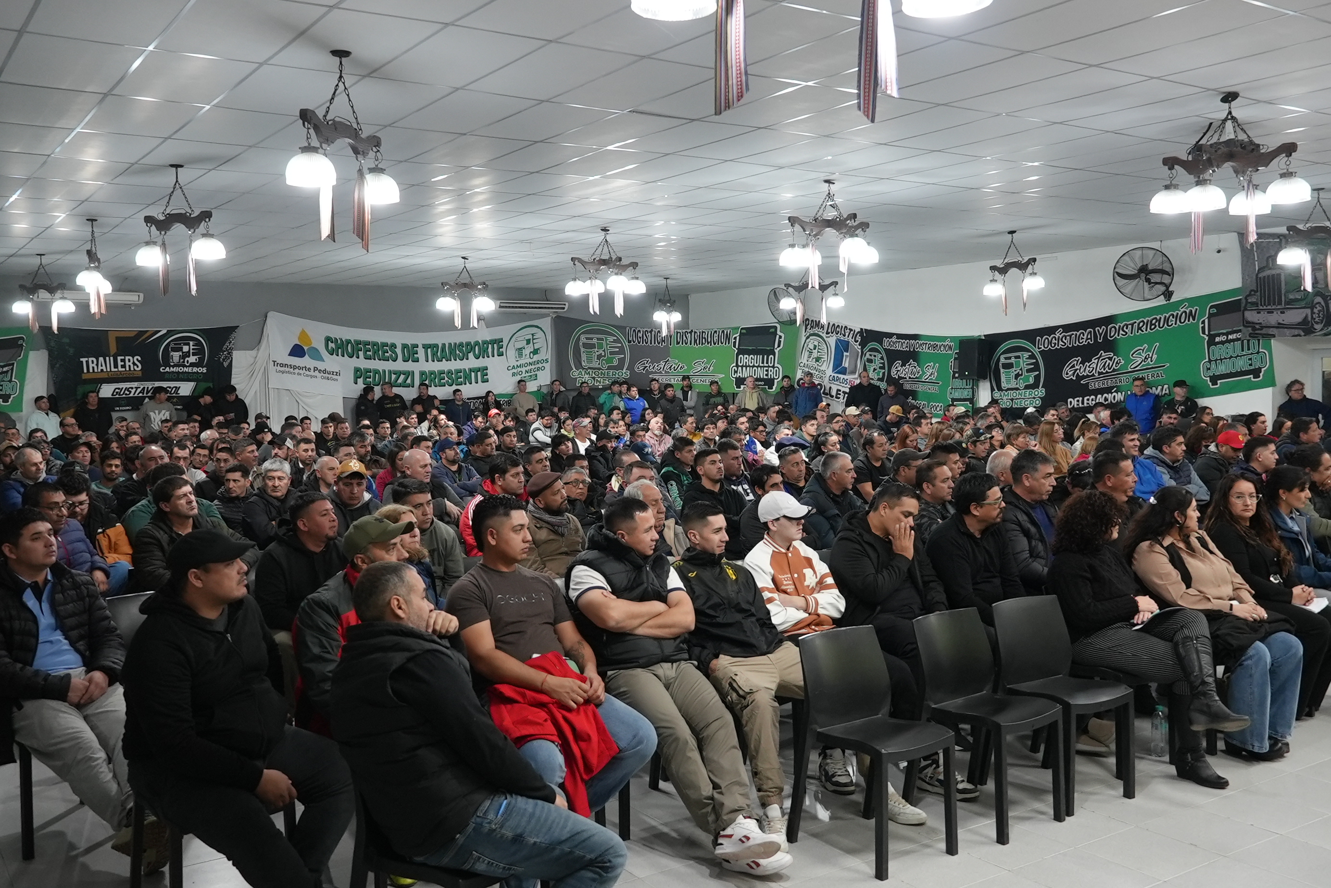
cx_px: 666
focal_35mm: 33
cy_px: 444
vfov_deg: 40.0
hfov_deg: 57.2
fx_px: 1221
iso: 2000
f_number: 4
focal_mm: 22
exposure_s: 1/160
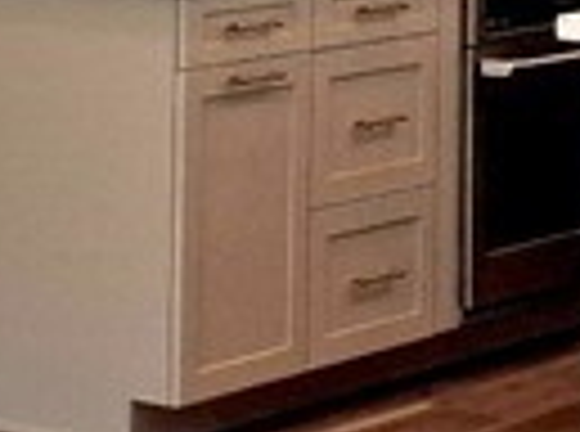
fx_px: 3325
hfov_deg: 10.0
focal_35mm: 199
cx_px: 288
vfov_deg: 7.3
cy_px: -238
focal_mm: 4.69
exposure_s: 1/182
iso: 25
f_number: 1.8
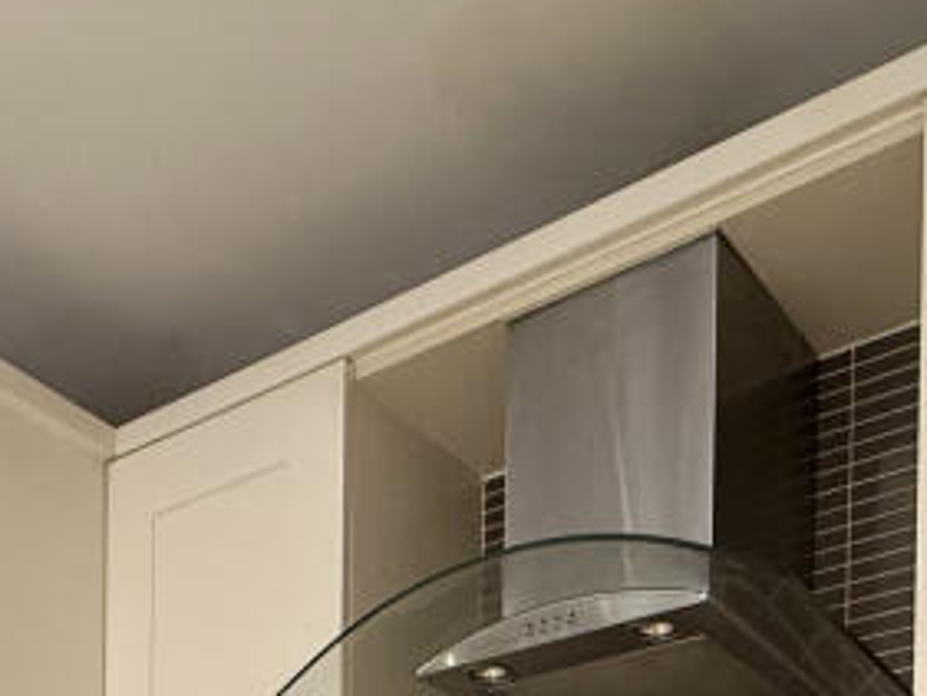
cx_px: 594
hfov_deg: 37.2
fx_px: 1366
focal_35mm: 51
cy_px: 1250
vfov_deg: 20.4
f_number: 2.2
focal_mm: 2.22
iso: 200
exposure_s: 1/99
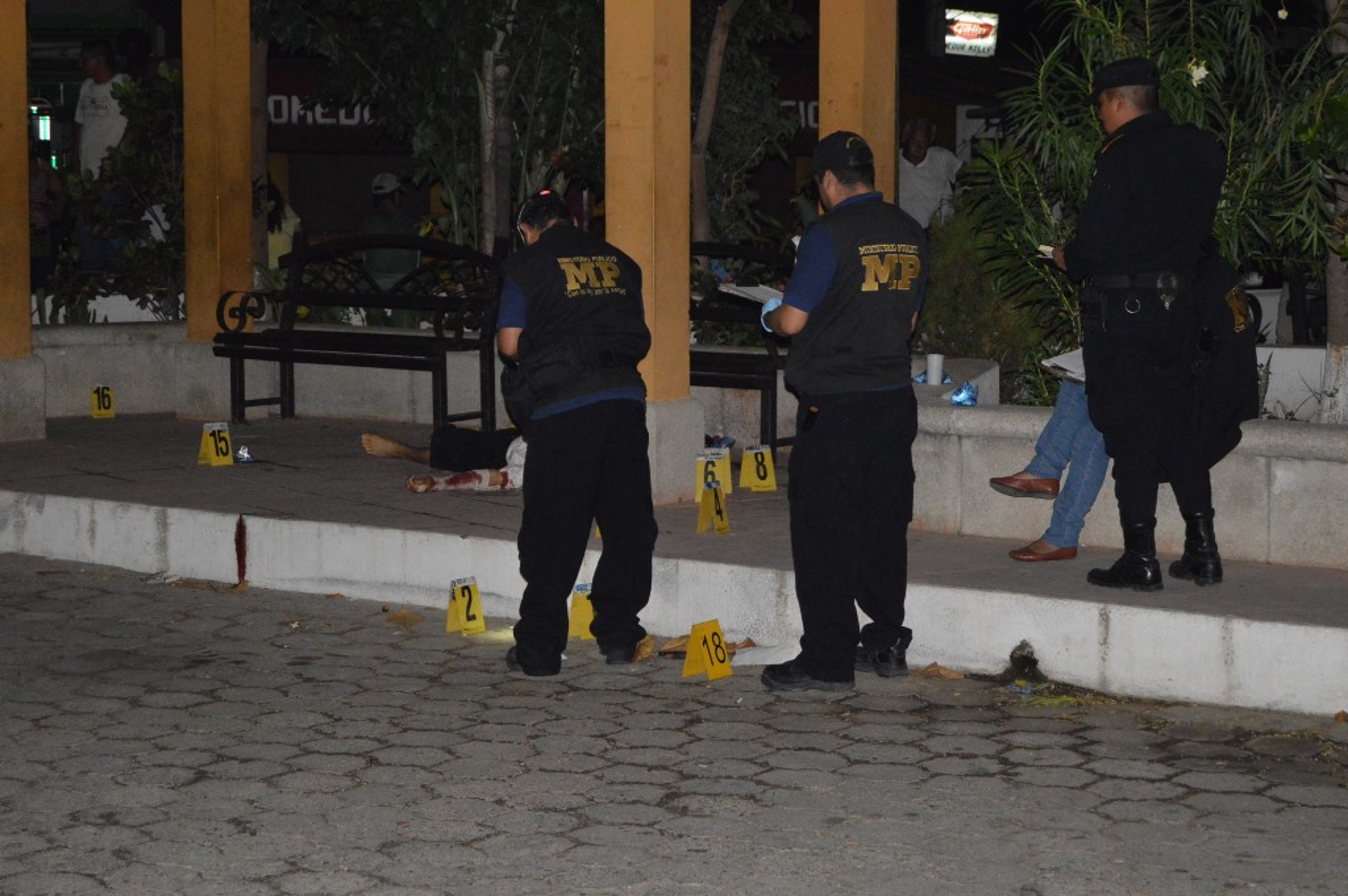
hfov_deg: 24.6
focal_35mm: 82
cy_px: 448
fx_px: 3087
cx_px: 674
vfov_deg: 16.5
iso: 3200
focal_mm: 55
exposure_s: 1/200
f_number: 5.6
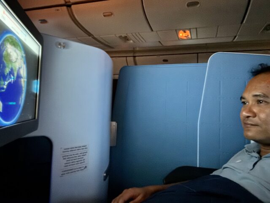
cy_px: 102
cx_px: 135
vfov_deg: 58.9
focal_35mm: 23
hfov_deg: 73.9
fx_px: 180
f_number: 1.9
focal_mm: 2.69
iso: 1600
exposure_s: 1/8
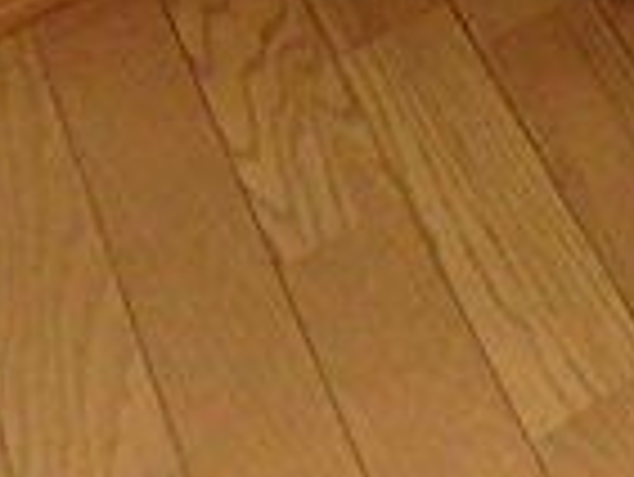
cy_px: -454
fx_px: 1741
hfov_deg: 17.9
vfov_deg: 13.5
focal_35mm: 95
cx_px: 1021
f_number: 3.5
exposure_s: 1/30
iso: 400
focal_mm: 3.7
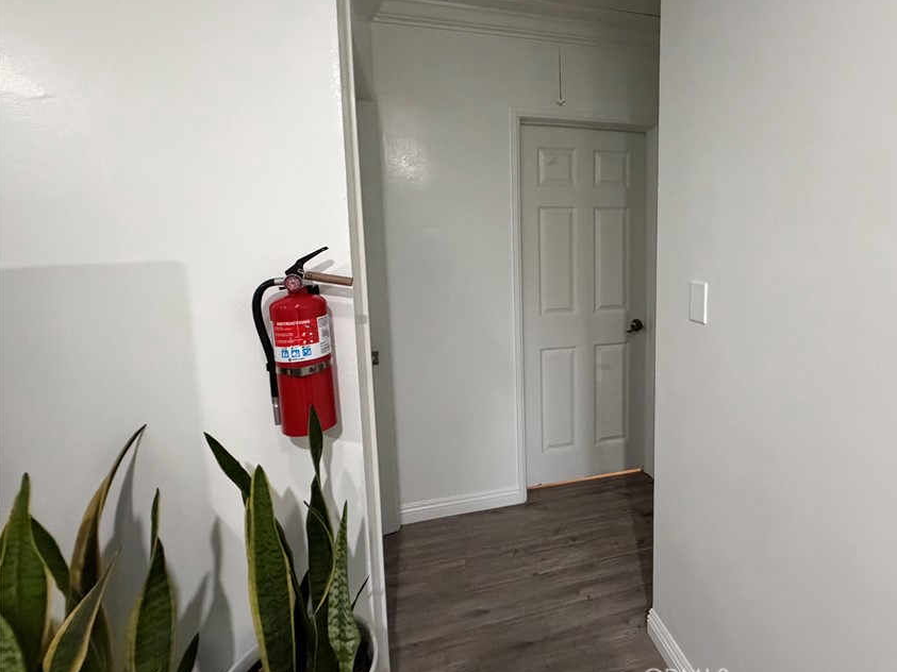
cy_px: 285
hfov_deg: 89.8
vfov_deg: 74.2
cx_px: 542
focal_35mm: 17
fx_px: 440
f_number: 2.2
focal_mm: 2.22
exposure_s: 1/60
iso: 800
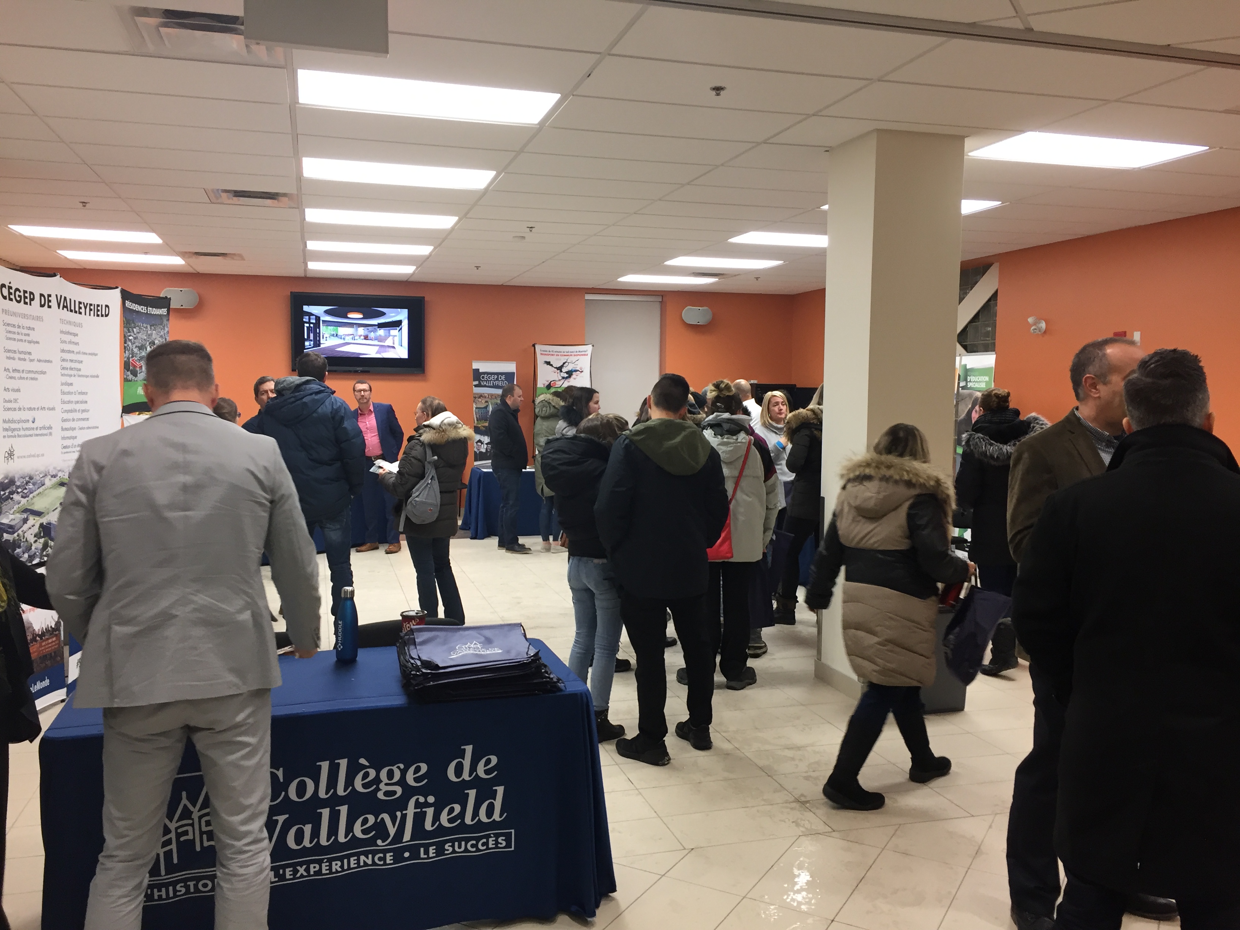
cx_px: 620
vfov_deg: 48.2
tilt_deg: -4.4
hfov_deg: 61.7
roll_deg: -1.1
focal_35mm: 29
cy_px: 465
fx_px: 1039
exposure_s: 1/30
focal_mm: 4.15
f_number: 2.2
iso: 80
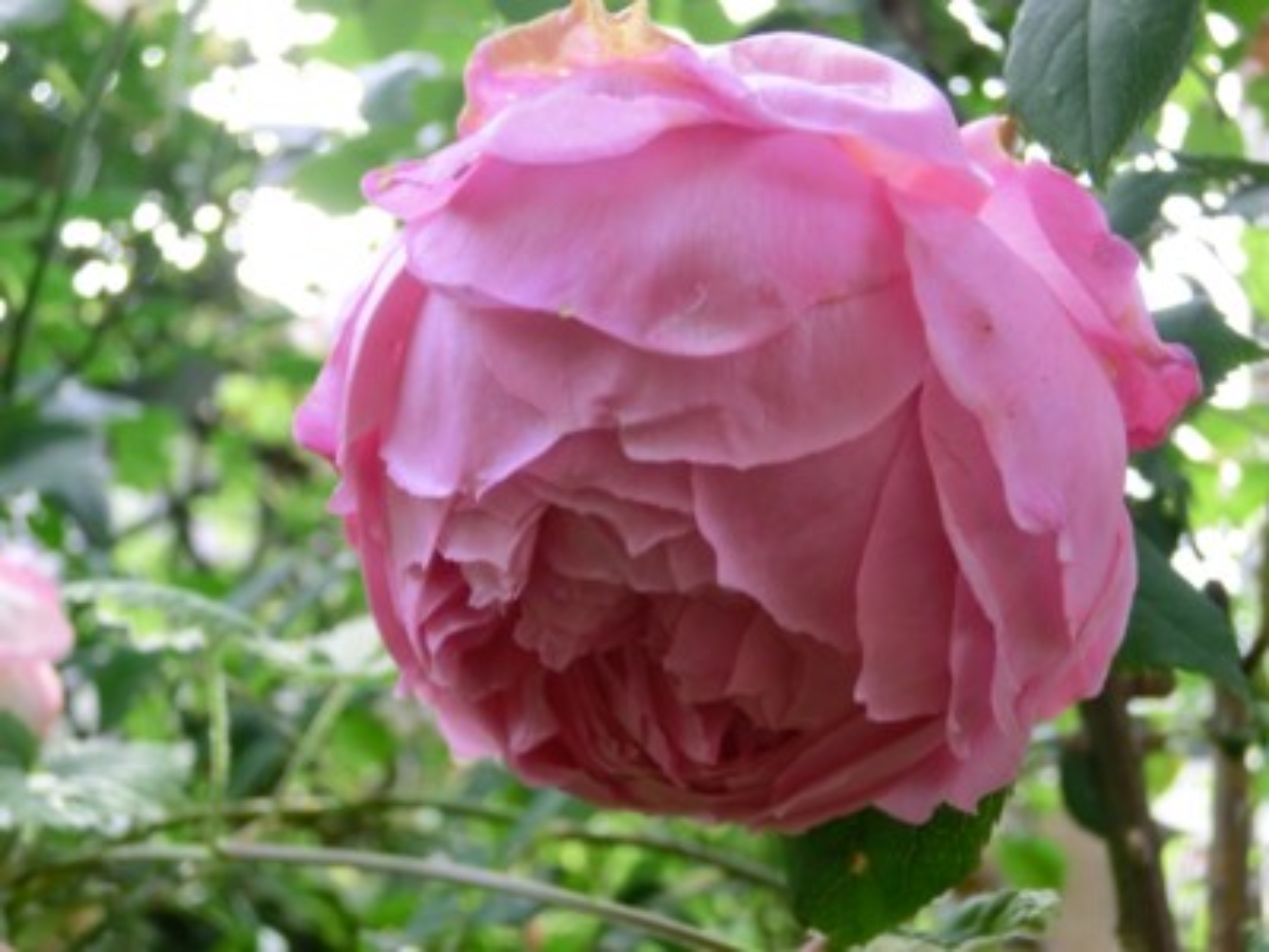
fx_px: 1540
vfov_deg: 34.3
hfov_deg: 44.8
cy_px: 476
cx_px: 634
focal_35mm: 42
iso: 80
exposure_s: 1/60
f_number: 4
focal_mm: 7.38
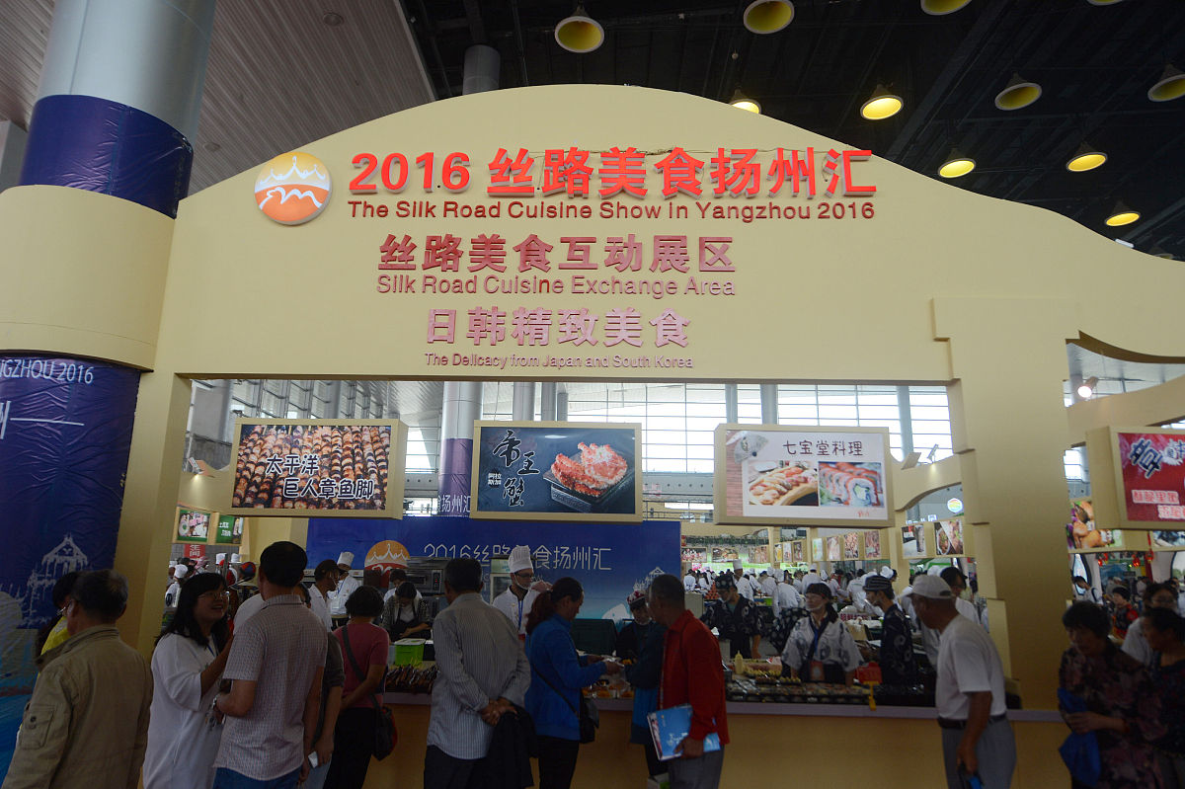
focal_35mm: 24
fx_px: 790
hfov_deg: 73.8
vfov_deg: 53.1
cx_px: 592
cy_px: 394
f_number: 2.8
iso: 640
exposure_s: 1/800
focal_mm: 24
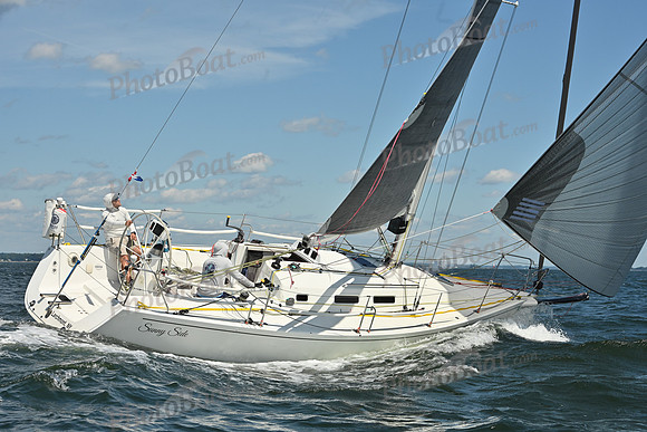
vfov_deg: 18.2
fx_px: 1348
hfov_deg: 27.0
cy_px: 216
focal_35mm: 75
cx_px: 324
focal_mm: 75
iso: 250
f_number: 10
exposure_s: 1/1250
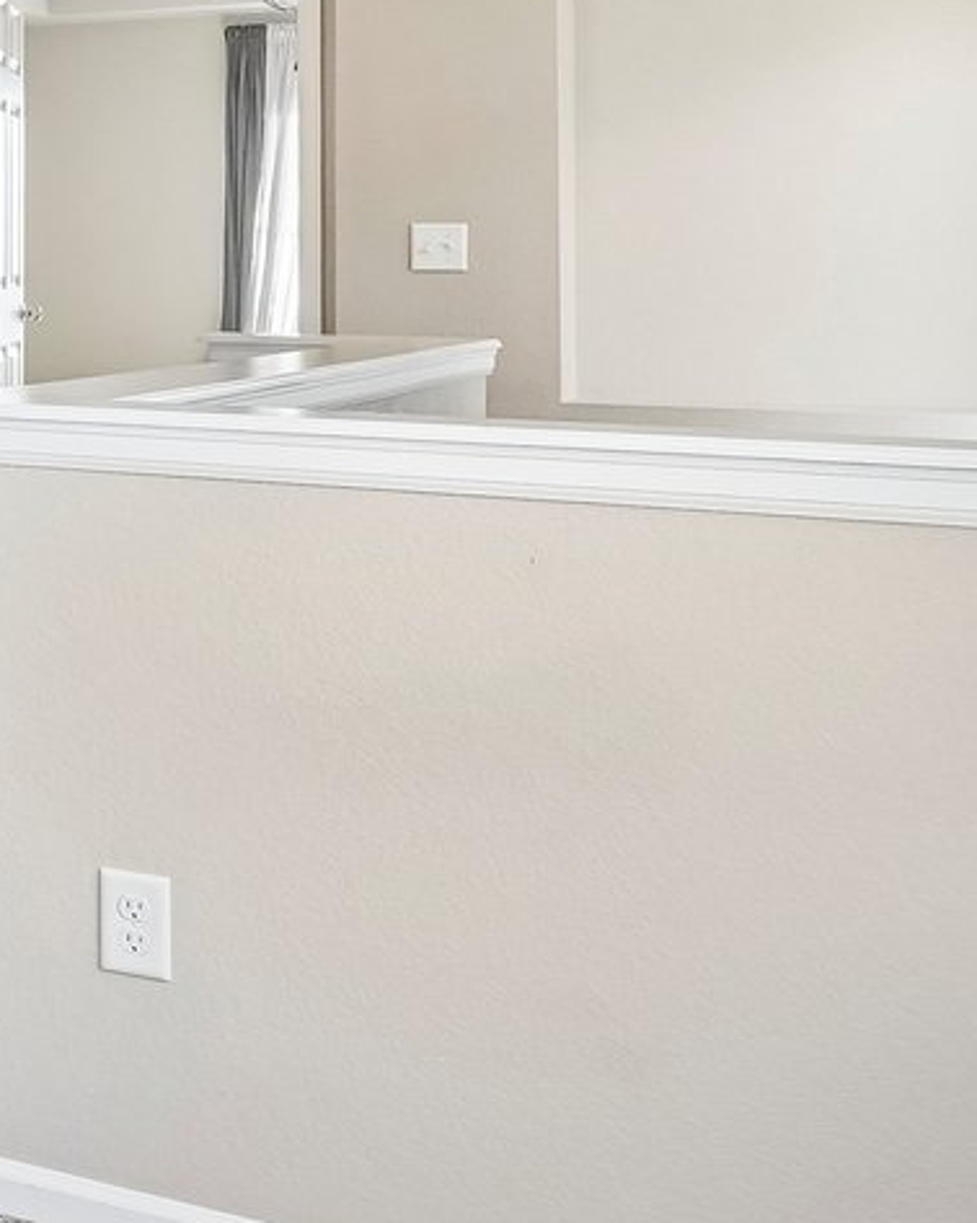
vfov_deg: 30.2
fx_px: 2206
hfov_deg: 17.5
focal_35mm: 61
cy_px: 239
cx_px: -1003
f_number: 8
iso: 800
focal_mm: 10
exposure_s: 1/13
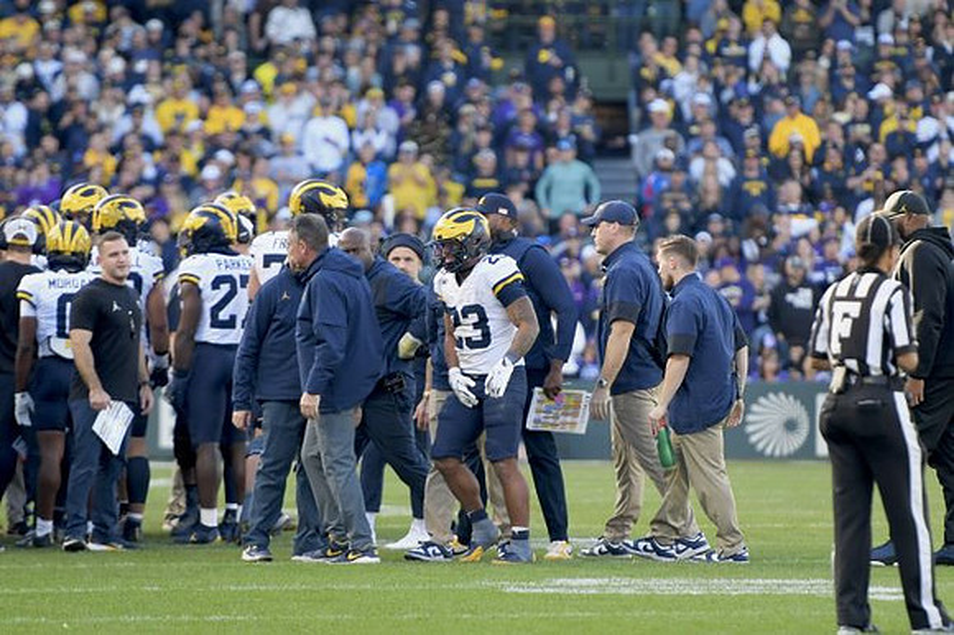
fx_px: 7945
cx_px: 477
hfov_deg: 6.9
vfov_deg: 4.6
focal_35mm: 300
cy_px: 318
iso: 640
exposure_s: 1/1000
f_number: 2.8
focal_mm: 200
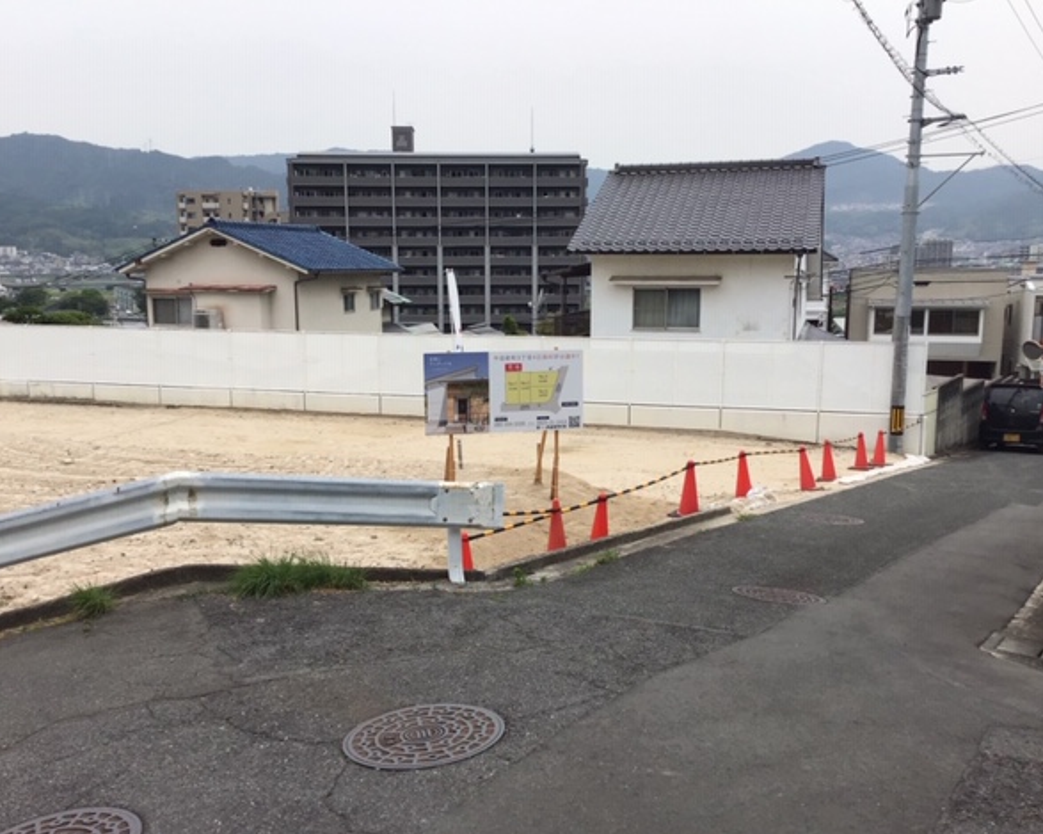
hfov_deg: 54.2
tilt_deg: -10.0
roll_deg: -0.3
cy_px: 423
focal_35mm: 33
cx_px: 510
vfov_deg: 44.5
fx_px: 1018
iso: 25
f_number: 2.4
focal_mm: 3.3
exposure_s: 1/1018
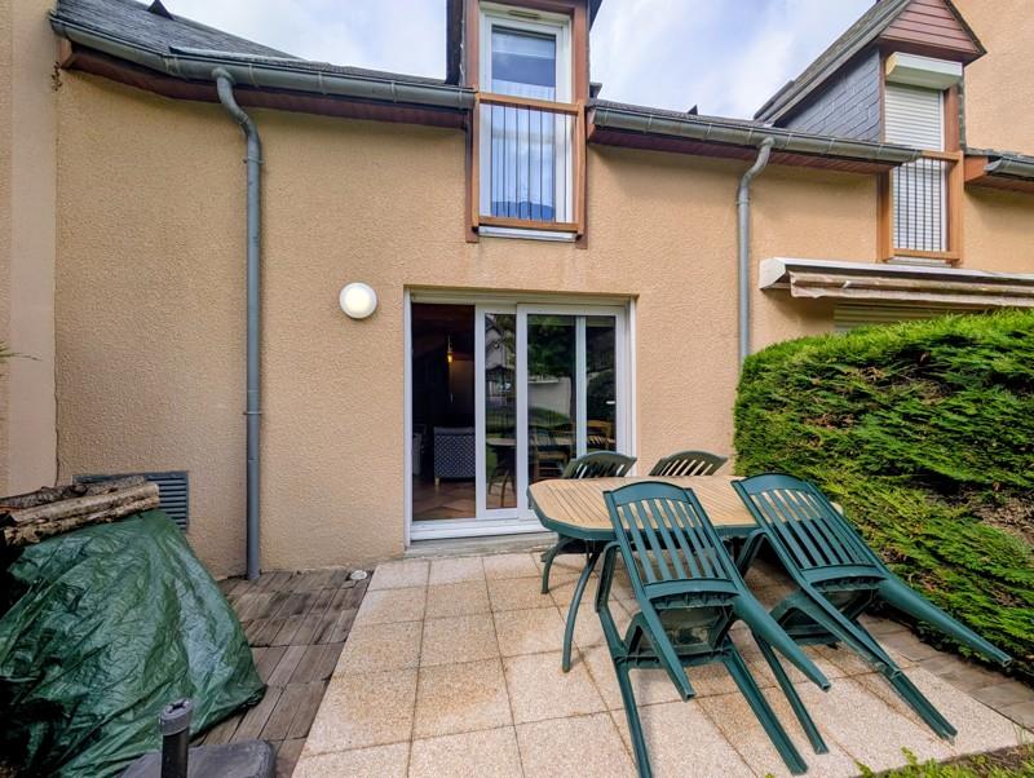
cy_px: 389
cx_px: 517
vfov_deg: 94.6
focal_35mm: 12
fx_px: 359
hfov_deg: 110.5
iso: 58
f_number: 1.7
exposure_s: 1/2924
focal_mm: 2.02
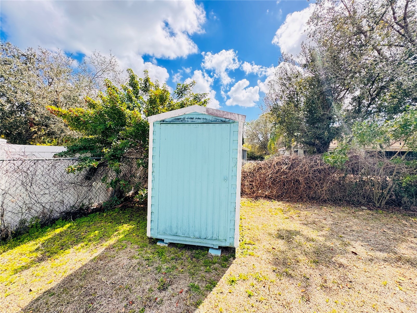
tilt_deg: -1.9
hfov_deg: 102.1
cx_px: 208
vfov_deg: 85.7
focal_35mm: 14
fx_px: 169
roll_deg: -0.7
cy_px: 156
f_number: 2.2
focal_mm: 2.22
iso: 40
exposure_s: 1/473
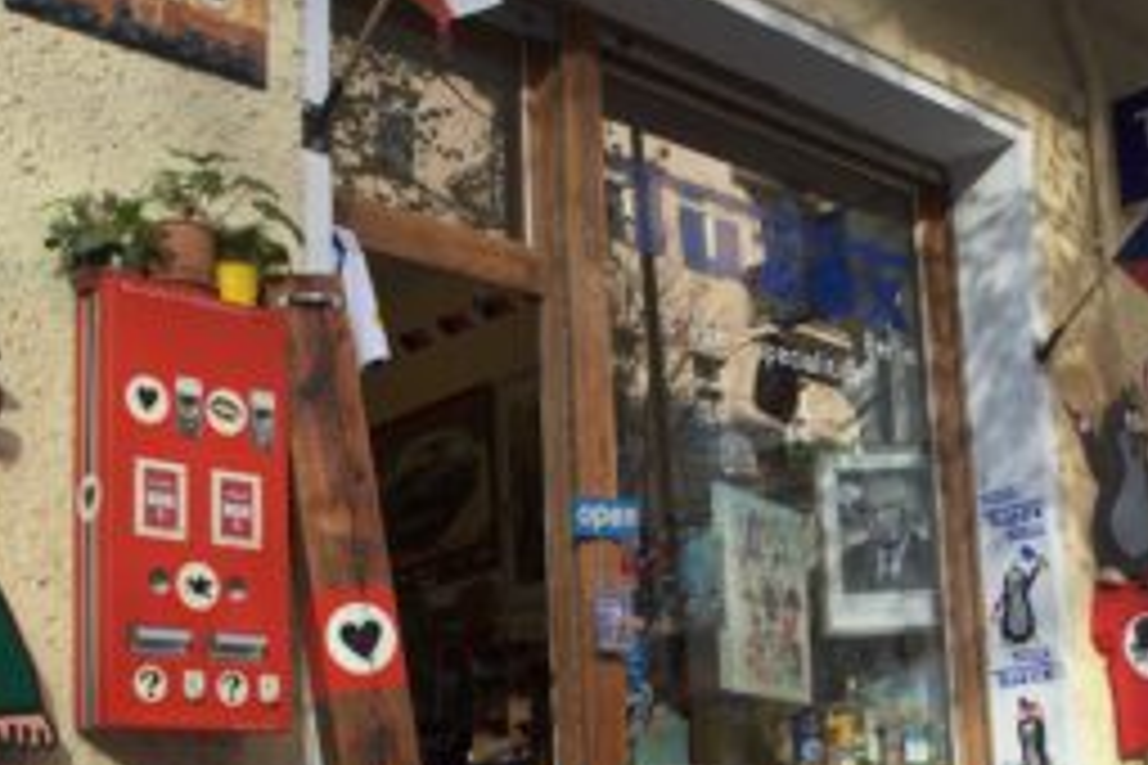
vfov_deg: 25.0
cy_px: 644
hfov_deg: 37.4
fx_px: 1690
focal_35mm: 53
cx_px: 693
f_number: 6.7
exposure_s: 1/60
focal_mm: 20
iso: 200
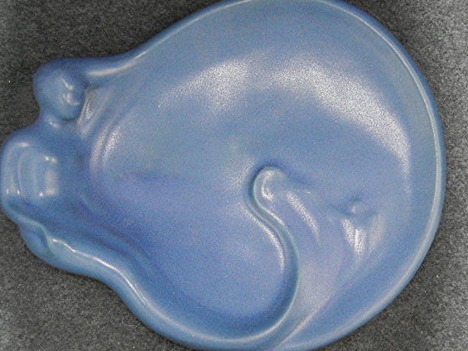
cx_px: 229
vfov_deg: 41.8
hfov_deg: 53.9
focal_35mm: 34
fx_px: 460
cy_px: 179
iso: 657
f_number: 3.5
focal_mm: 5.4
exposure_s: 1/30
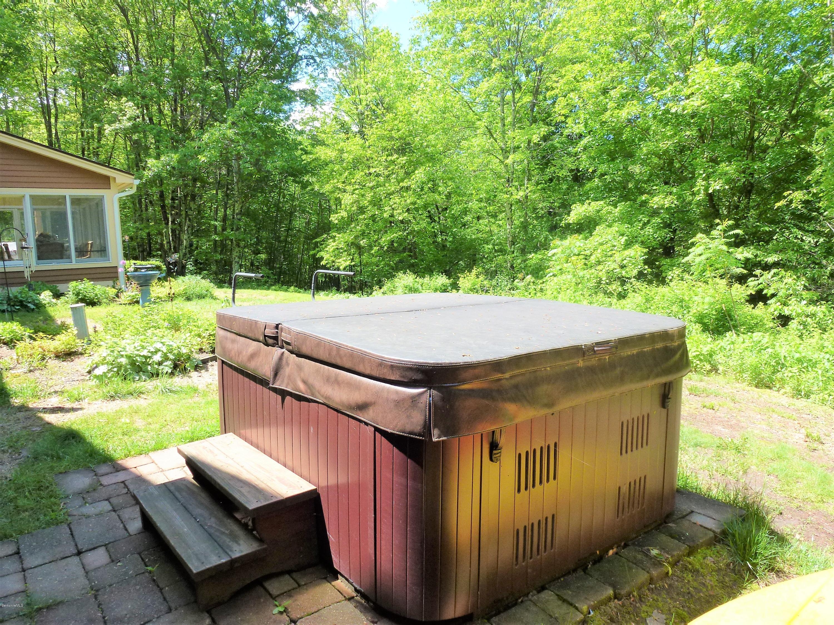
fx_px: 578
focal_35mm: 24
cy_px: 312
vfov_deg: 56.8
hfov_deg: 71.6
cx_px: 417
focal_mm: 4.3
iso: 160
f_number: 4
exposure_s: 1/200
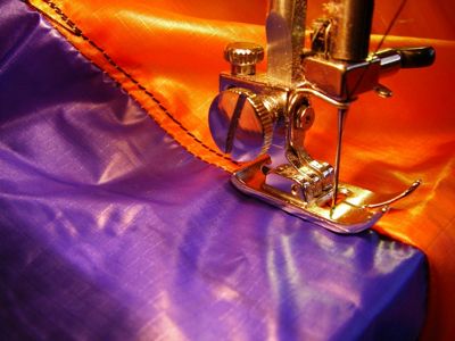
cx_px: 228
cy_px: 170
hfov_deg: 49.0
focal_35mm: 38
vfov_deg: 37.7
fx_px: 499
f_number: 3.3
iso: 160
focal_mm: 6.3
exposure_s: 1/25
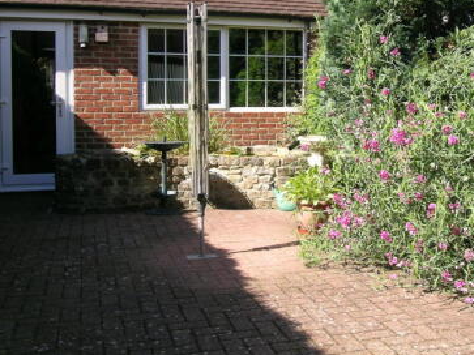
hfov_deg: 41.5
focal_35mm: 45
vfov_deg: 32.0
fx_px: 616
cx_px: 318
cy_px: 134
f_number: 5
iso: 50
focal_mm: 5.8
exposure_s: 1/182
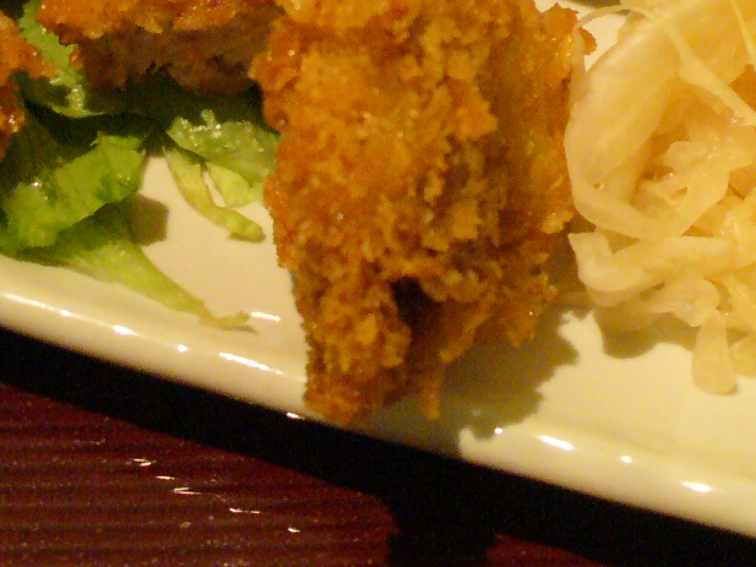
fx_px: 2097
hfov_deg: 20.4
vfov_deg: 15.0
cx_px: 333
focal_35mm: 96
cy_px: -70
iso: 400
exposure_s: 1/80
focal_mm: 6.1
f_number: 2.8
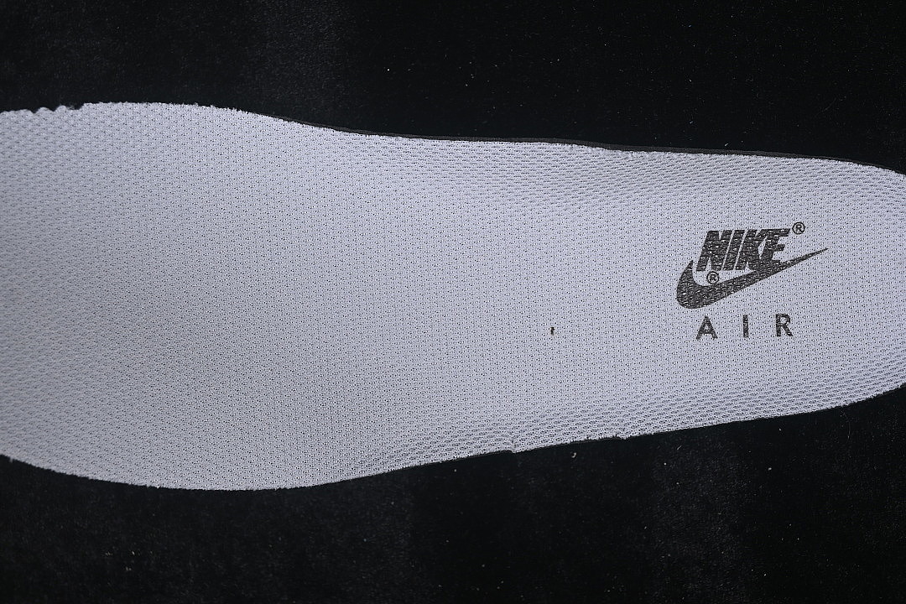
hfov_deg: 27.0
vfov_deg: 18.2
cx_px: 453
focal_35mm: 75
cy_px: 302
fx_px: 1887
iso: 160
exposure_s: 1/80
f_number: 7.1
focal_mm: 50
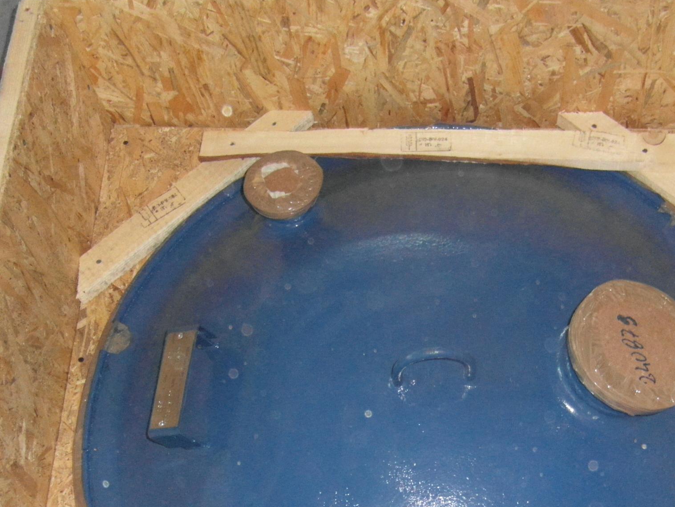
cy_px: 428
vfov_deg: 33.8
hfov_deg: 45.3
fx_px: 800
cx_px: 434
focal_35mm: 41
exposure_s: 1/30
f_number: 3.2
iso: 400
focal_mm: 4
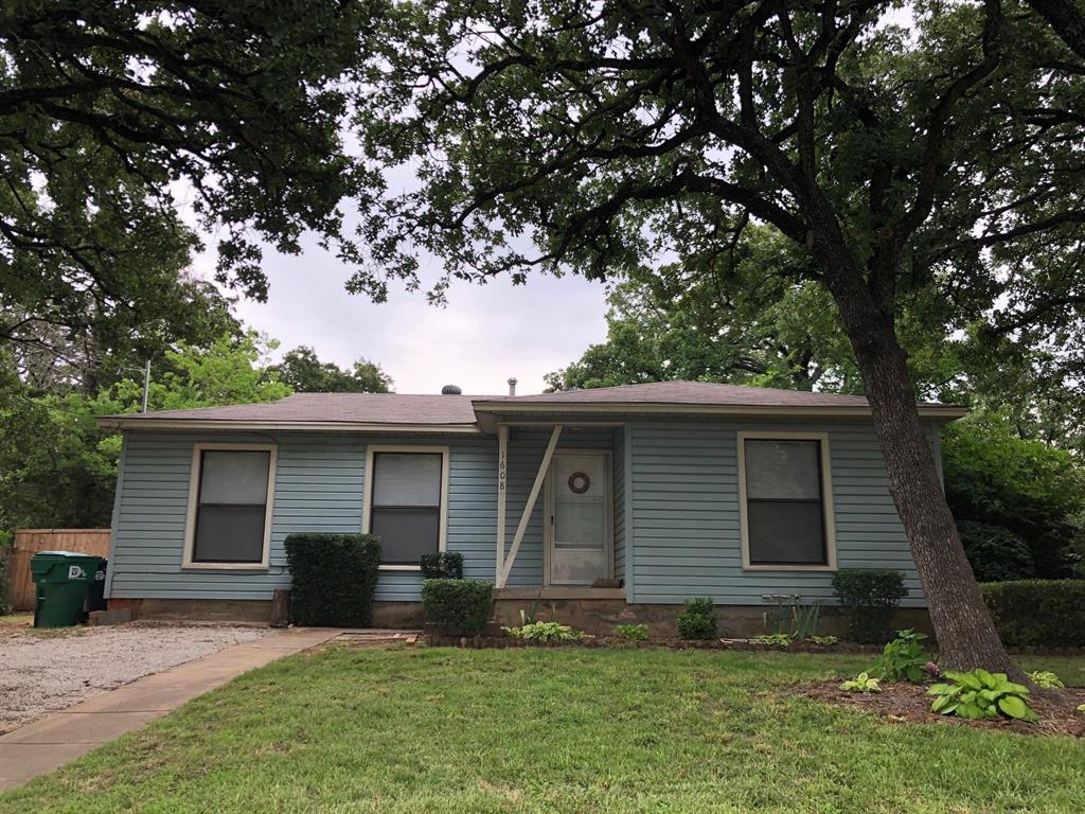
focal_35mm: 28
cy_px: 407
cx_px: 542
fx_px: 878
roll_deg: -1.0
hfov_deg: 63.4
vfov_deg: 49.7
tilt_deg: +12.8
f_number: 1.8
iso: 20
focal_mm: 4
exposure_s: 1/546
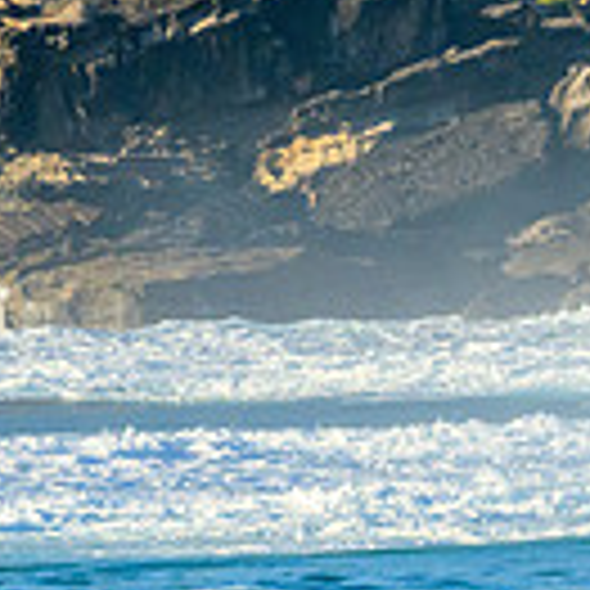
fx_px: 39762
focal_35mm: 2062
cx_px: 1370
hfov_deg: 0.8
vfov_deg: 0.9
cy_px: 495
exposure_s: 1/2000
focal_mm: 400
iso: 1000
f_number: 9
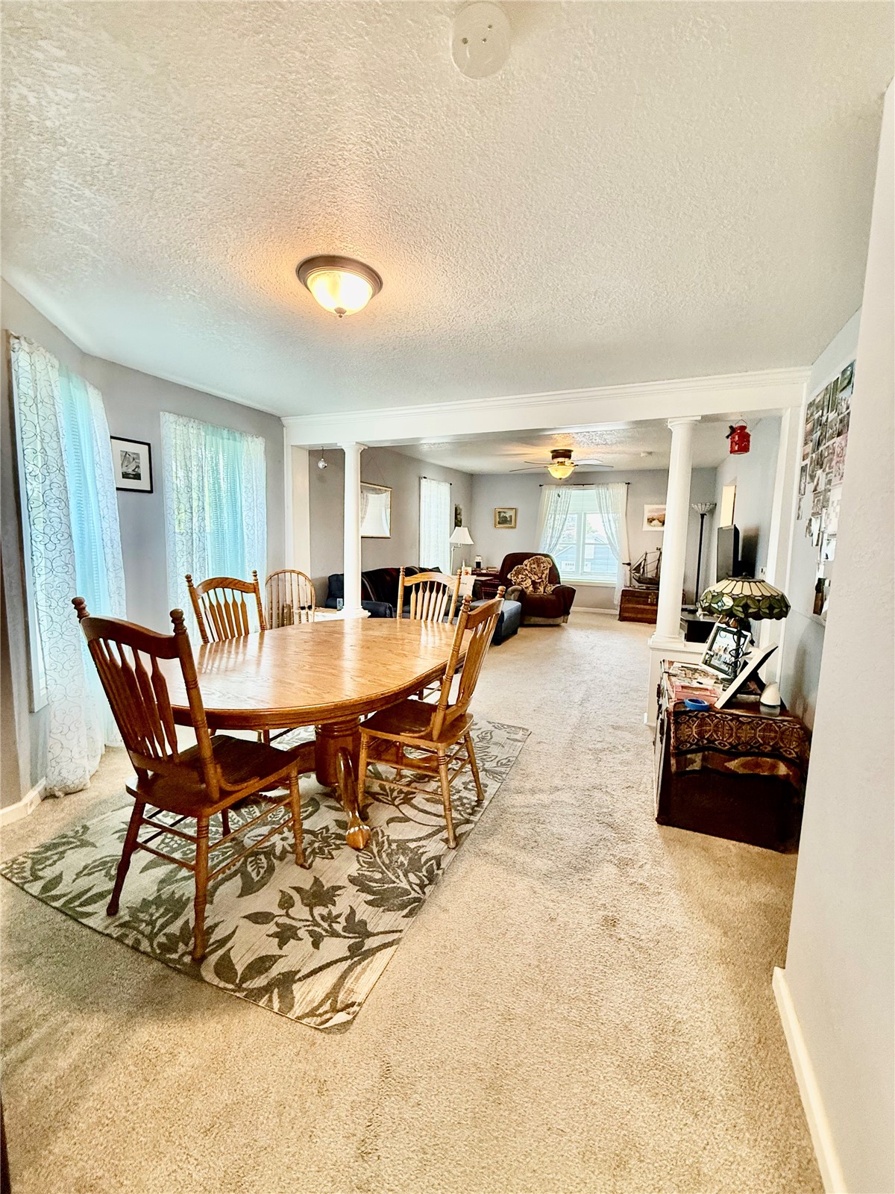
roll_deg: -0.3
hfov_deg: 85.7
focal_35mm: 14
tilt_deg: -5.8
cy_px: 597
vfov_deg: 102.1
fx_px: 483
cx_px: 448
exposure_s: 1/60
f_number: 2.2
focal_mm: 2.22
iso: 320
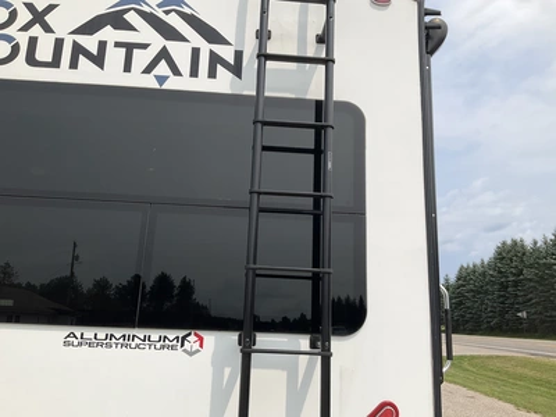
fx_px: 466
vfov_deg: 48.2
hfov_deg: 61.7
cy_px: 208
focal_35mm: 29
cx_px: 278
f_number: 1.8
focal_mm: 3
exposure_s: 1/2801
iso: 25
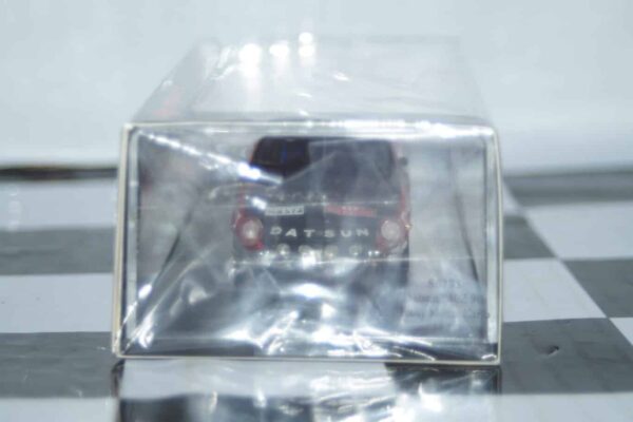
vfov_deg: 15.2
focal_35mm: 90
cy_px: 211
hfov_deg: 22.6
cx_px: 316
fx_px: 1582
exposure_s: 1/125
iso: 320
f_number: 5.6
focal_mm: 60
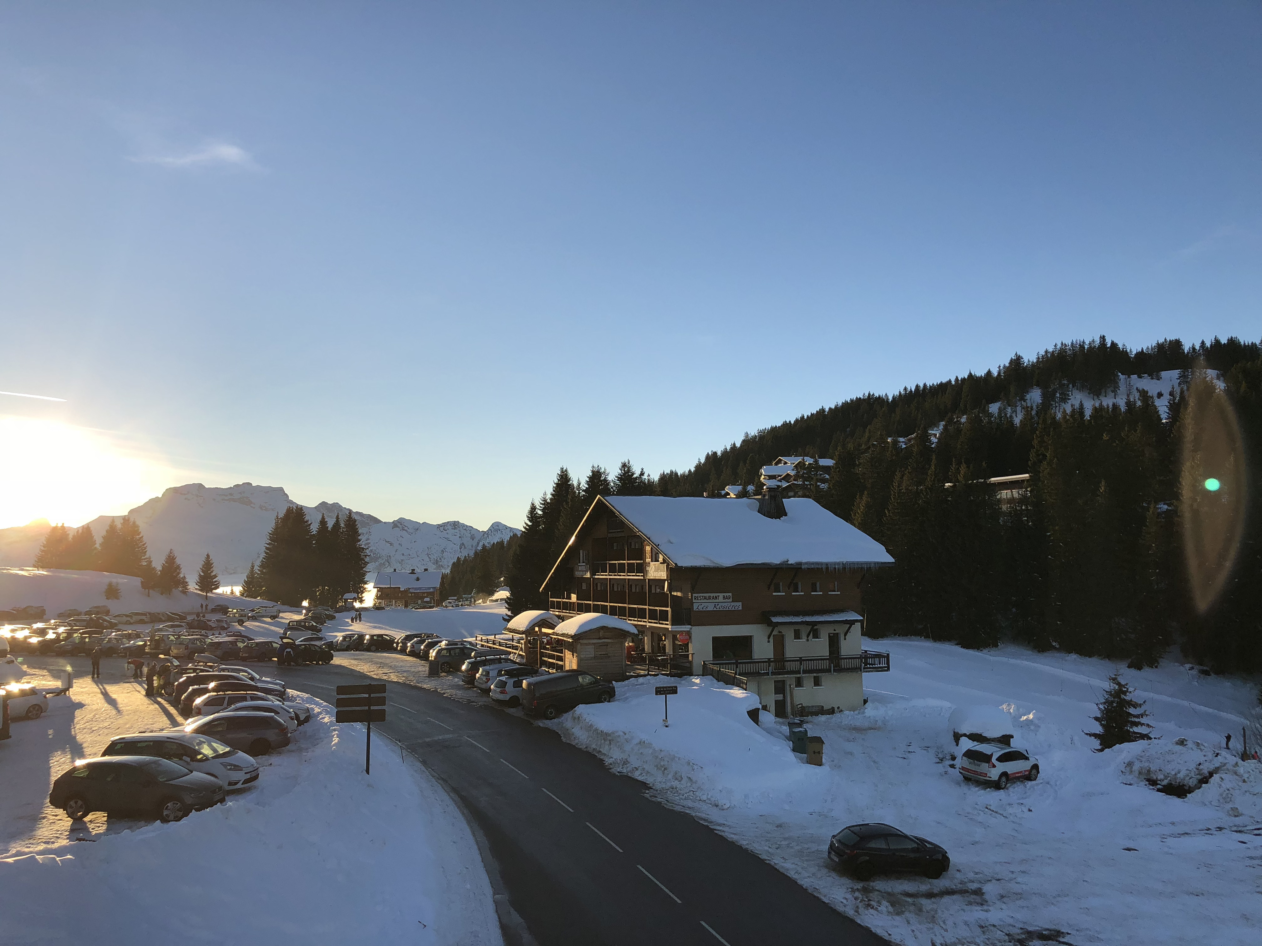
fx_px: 1021
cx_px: 631
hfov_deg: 63.4
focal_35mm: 28
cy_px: 473
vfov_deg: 49.7
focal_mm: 4
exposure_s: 1/1499
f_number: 1.8
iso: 20
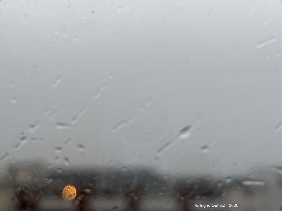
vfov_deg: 28.0
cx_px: 141
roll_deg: -0.9
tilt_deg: +8.1
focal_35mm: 52
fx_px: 424
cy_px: 106
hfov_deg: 36.8
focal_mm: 5.96
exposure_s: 1/104
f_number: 1.6
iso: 50
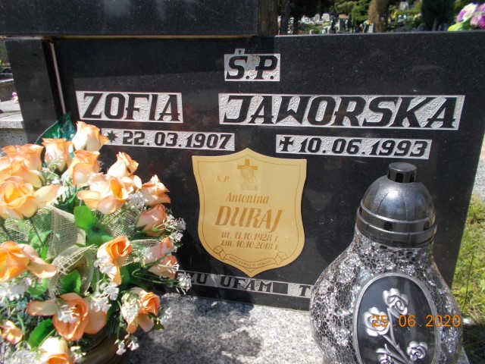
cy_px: 182
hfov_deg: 67.3
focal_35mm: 26
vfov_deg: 53.1
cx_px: 242
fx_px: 364
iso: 80
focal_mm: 4.6
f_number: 8
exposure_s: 1/100
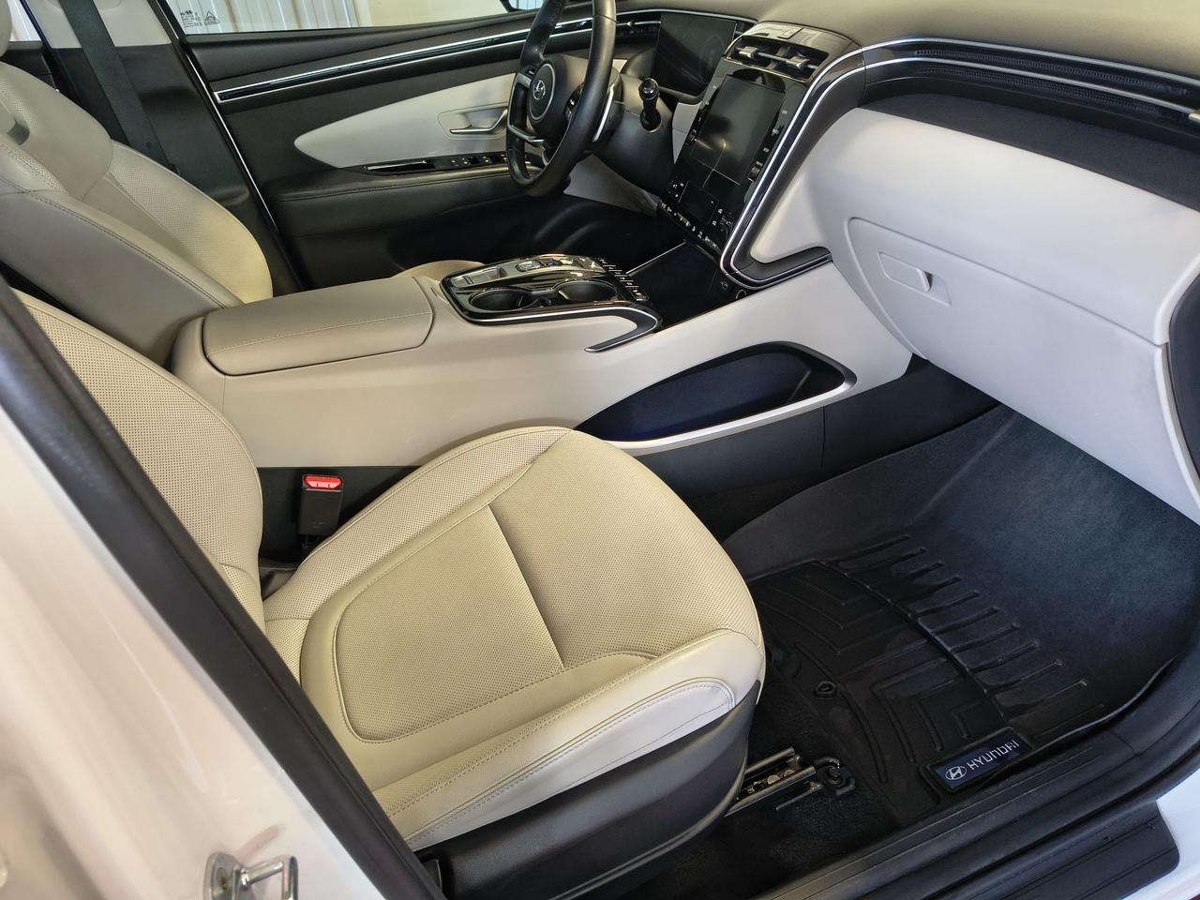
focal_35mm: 24
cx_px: 600
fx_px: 832
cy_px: 450
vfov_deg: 56.8
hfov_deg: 71.6
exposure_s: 1/120
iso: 756
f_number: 1.8
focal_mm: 5.56
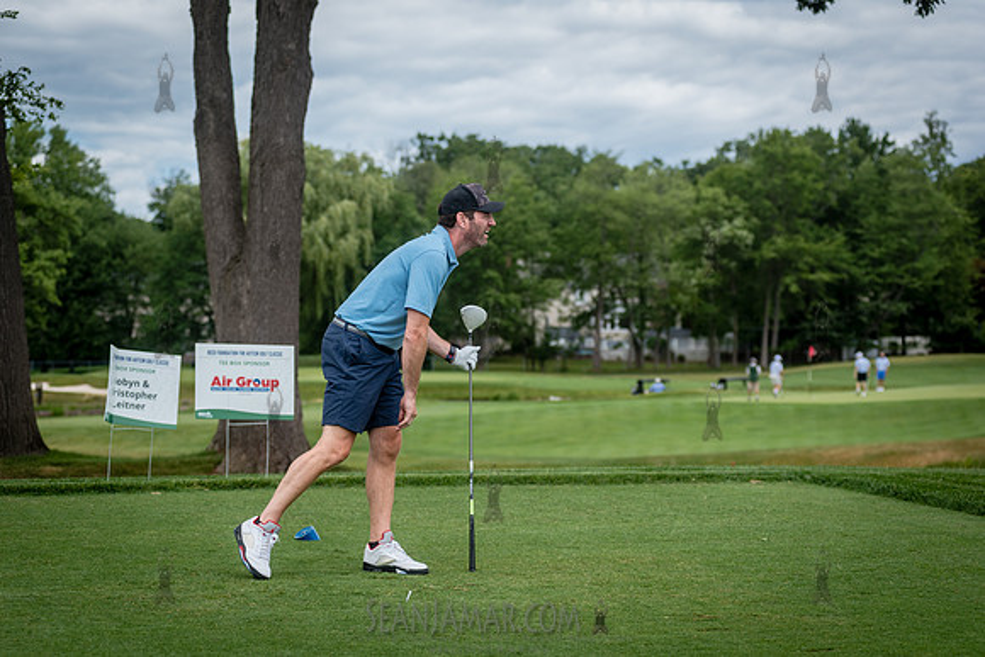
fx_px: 2353
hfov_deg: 23.6
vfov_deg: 15.9
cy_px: 328
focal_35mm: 86
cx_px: 492
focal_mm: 86
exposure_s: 1/1000
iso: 200
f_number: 4
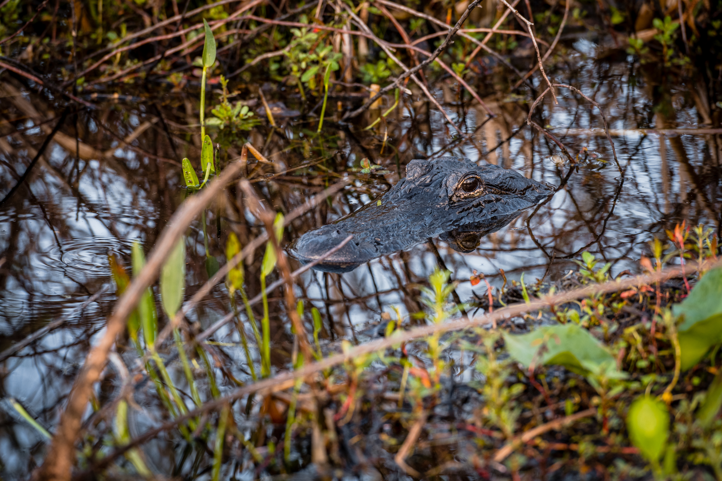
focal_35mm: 200
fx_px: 4011
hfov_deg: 10.3
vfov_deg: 6.9
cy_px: 240
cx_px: 361
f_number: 5
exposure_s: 1/320
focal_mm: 200
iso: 800
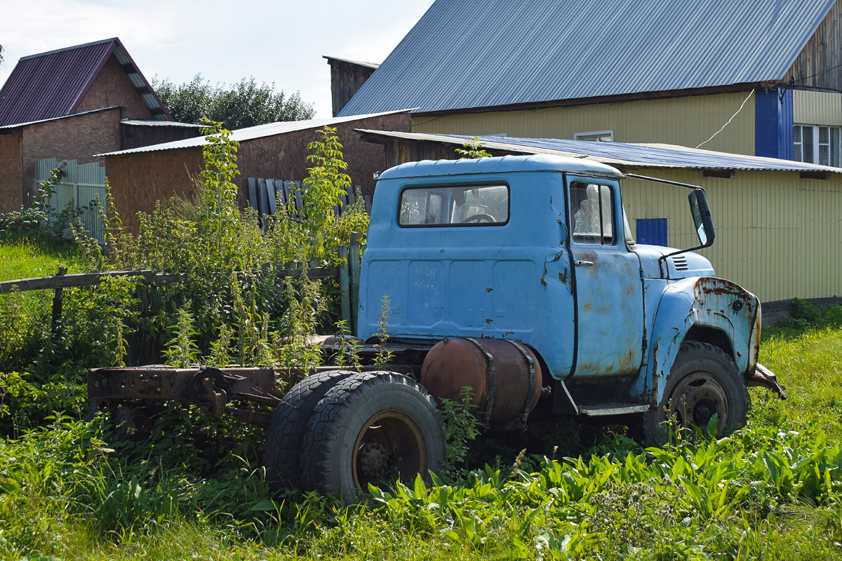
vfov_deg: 23.8
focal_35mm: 57
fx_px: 1333
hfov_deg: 35.1
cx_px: 421
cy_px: 280
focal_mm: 38
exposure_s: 1/800
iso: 200
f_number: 6.3
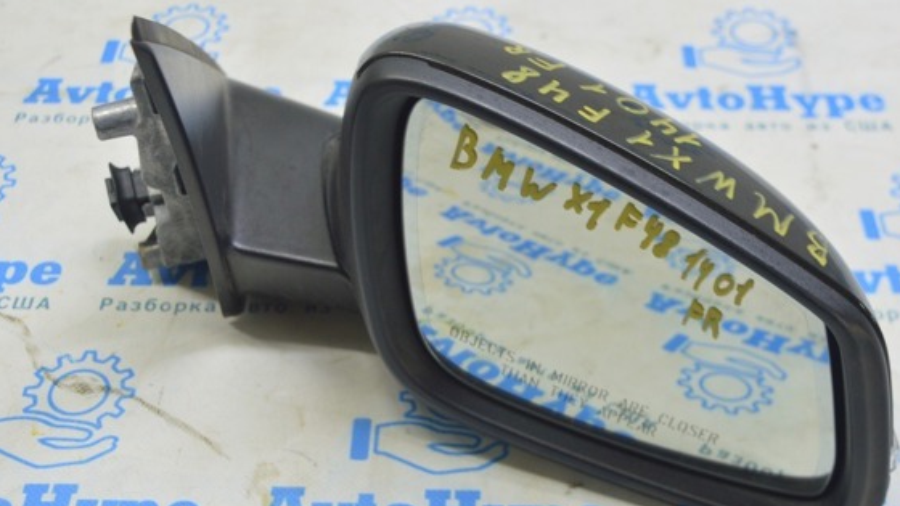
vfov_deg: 21.6
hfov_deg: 37.5
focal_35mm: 56
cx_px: 460
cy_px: 290
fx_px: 1327
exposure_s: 1/20
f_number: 5.6
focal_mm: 31
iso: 400
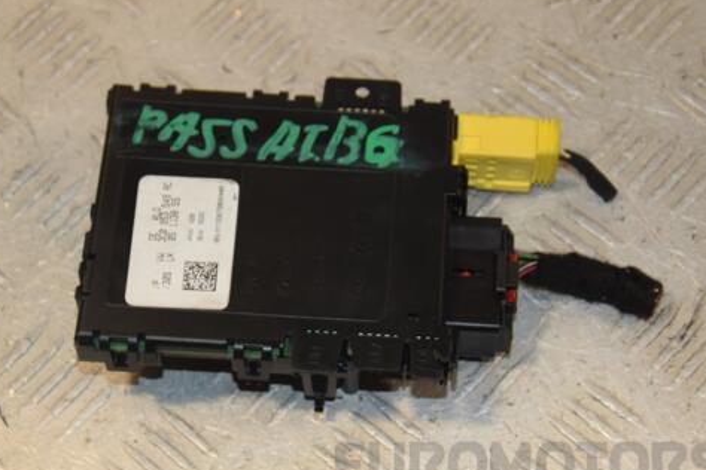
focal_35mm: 95
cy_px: 266
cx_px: 307
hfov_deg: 21.4
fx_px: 1863
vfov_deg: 14.4
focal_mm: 50
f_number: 6.3
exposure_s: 1/200
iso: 800
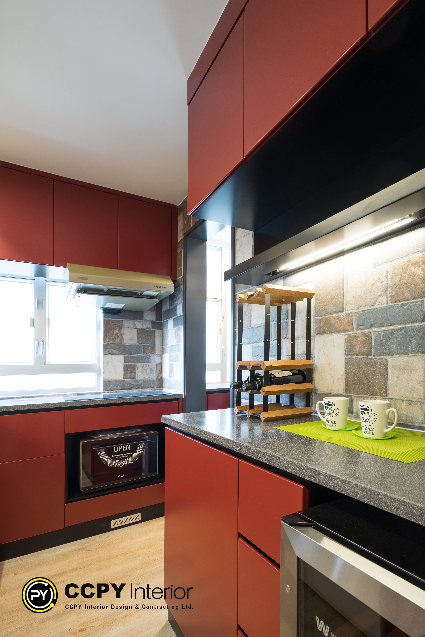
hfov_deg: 59.5
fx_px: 372
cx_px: 212
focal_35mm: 21
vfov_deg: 81.2
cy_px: 318
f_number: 7.1
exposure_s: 1/80
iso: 1000
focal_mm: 21
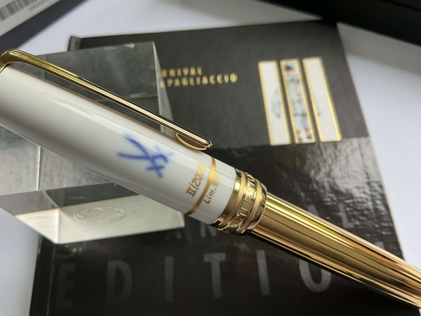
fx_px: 353
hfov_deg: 61.7
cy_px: 158
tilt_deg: -64.2
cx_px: 210
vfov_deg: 48.2
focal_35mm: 29
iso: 20
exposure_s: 1/122
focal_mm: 3
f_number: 1.8
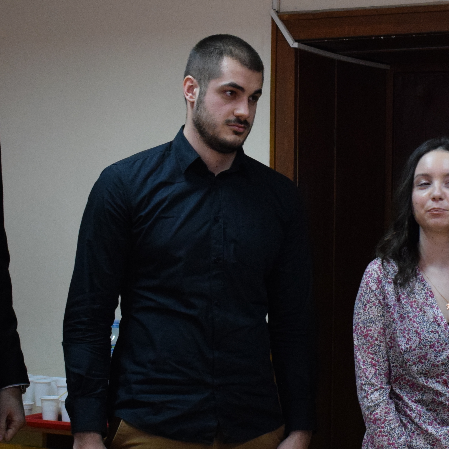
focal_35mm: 84
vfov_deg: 20.6
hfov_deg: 20.3
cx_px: 387
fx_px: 1233
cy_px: 195
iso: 2500
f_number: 4.5
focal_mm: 22
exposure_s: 1/125
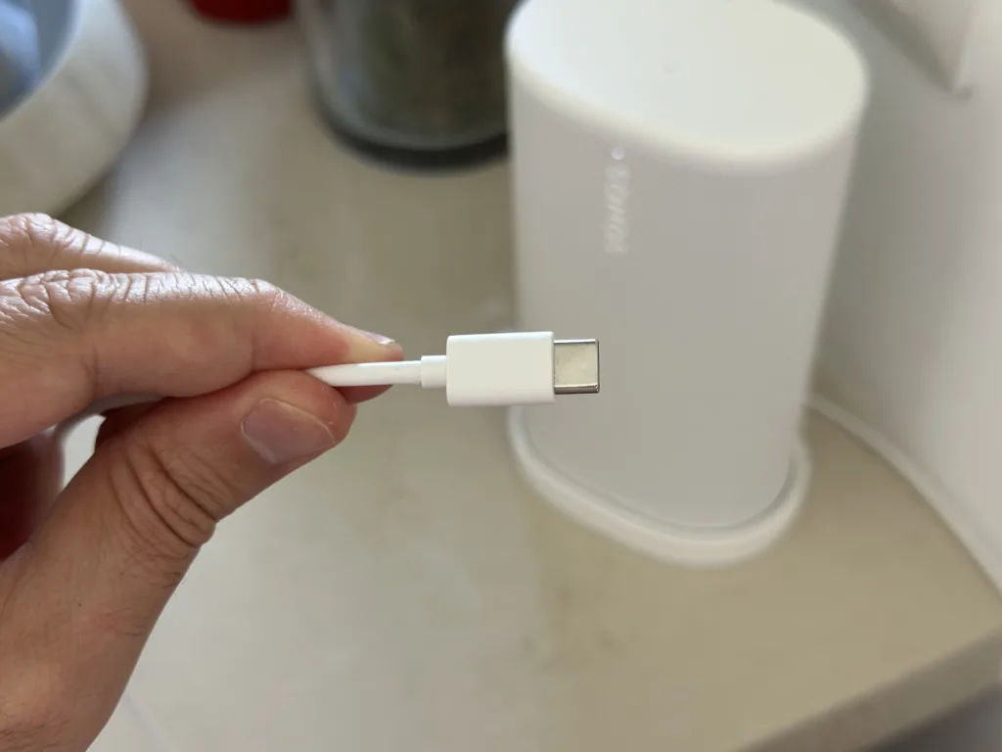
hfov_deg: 39.7
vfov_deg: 30.3
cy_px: 376
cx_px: 501
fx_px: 1389
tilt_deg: -49.8
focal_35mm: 48
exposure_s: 1/81
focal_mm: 6.86
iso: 125
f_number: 1.78
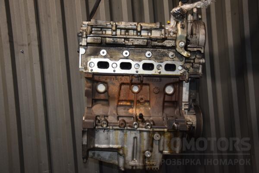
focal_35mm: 45
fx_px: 324
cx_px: 130
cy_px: 86
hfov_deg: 43.6
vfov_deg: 29.9
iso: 800
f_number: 5
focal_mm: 30
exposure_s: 1/60
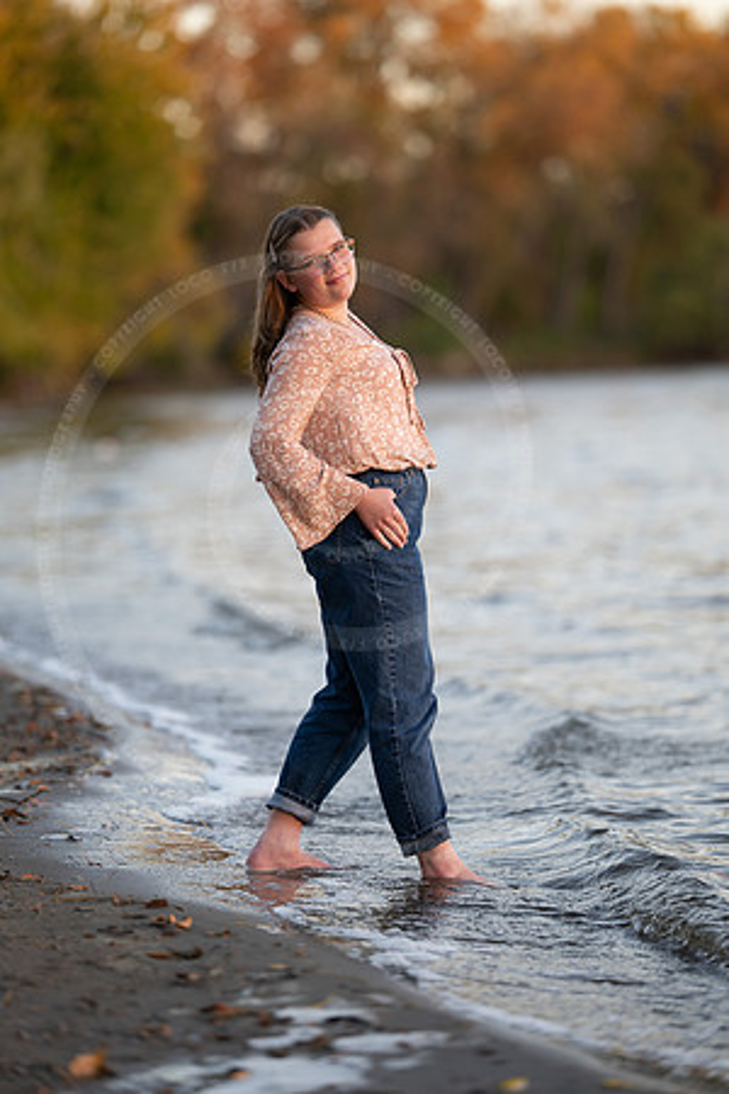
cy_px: 547
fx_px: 4100
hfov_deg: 10.2
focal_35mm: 135
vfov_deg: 15.2
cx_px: 364
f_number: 1.8
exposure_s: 1/1000
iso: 400
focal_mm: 135
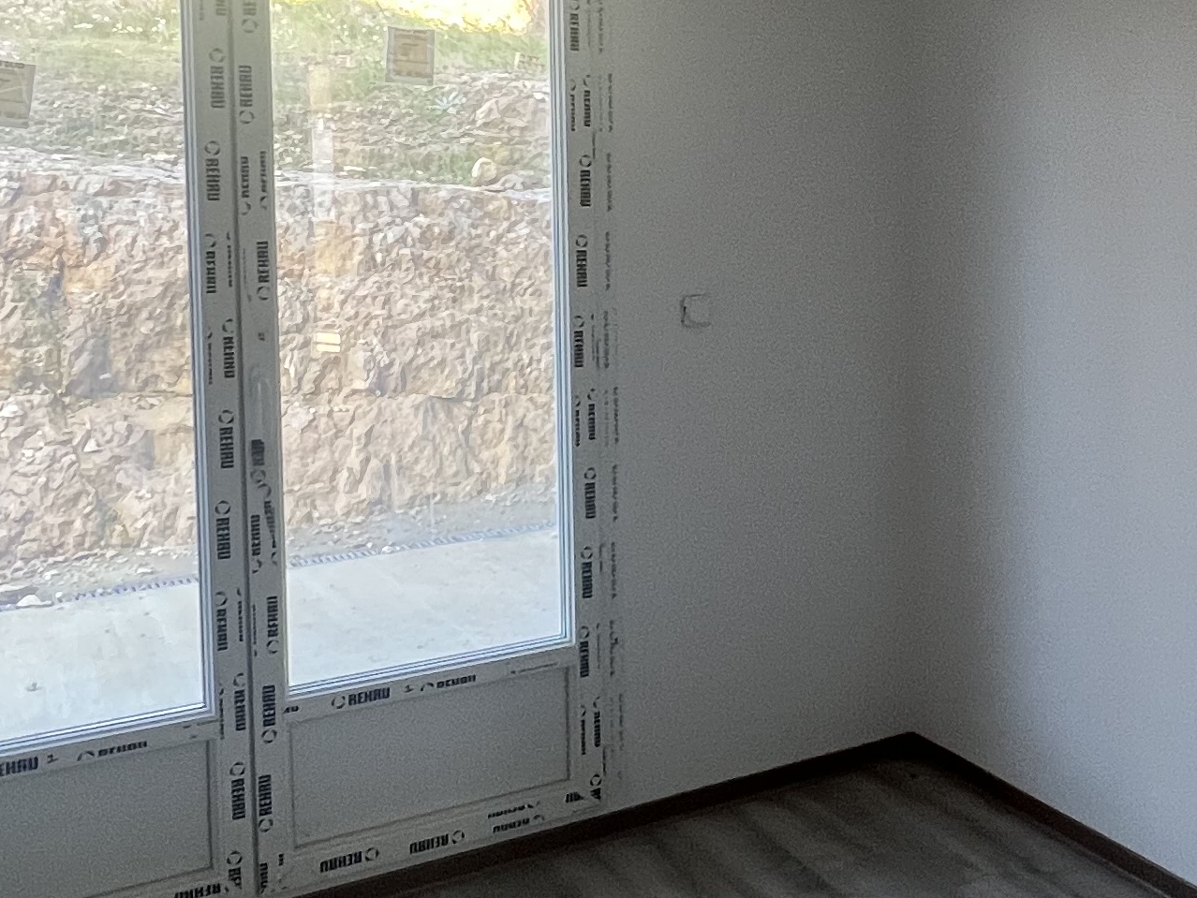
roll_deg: -0.2
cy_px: 230
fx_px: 1418
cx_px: 934
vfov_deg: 34.4
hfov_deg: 43.9
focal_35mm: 41
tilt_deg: -3.6
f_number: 1.8
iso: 160
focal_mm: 1.57
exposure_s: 1/99
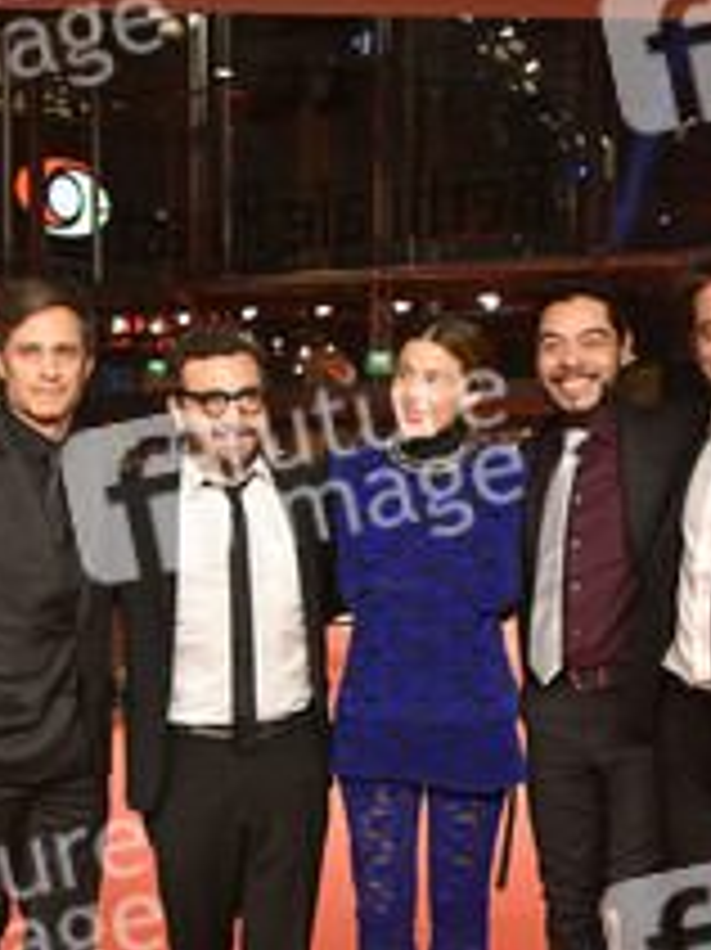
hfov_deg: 23.6
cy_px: 702
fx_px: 1700
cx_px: 423
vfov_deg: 30.7
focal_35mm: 62
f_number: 5.6
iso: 4000
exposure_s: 1/160
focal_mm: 34
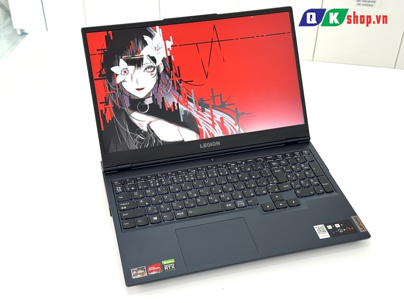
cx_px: 202
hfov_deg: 39.7
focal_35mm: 48
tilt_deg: -38.7
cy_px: 152
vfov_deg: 30.3
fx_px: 560
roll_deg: -0.2
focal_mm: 6.76
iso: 64
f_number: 1.78
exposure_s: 1/149
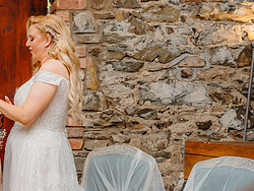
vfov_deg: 17.7
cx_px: -25
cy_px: 136
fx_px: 610
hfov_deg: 22.2
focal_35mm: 83
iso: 100
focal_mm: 35
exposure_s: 1/200
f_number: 2.2
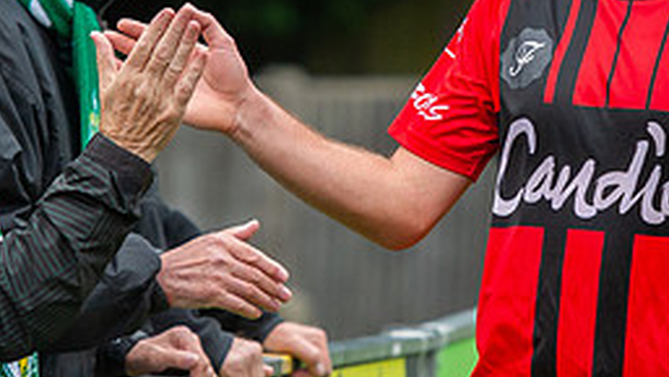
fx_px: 10261
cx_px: 564
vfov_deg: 2.1
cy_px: 16
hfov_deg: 3.7
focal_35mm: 578
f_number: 4
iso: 1600
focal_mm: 160
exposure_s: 1/1000
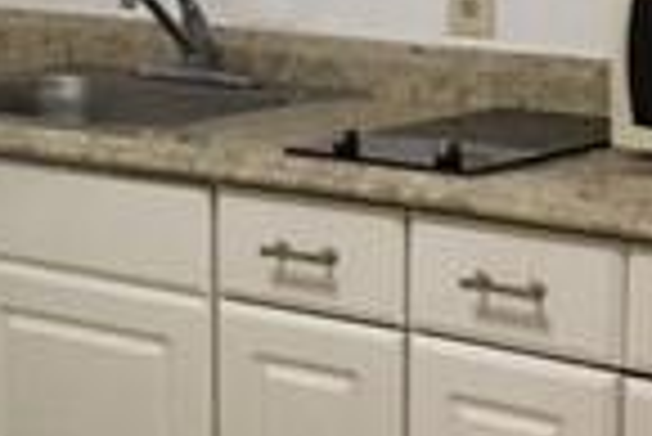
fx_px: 2411
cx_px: 117
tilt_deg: -4.0
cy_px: 40
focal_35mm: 133
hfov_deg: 15.3
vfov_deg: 10.3
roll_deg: +0.7
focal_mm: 4.15
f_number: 2.2
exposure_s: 1/15
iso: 80
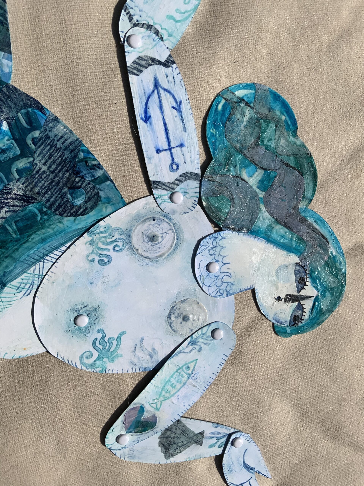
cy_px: 243
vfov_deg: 61.7
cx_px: 182
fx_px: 407
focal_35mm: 29
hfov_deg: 48.2
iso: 20
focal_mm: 3
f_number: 1.8
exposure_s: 1/8621
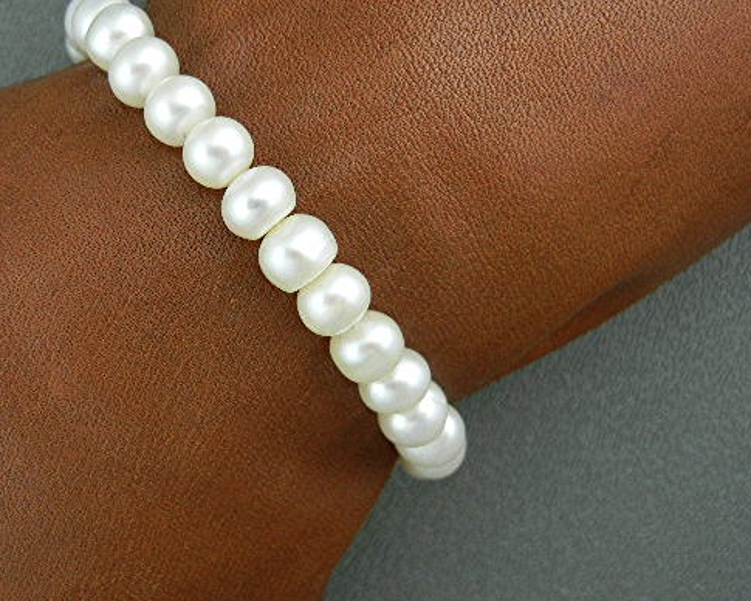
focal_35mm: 67
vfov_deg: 22.8
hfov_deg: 28.2
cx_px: 260
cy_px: 273
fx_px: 1489
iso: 200
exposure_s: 1/7
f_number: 3.9
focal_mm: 9.3
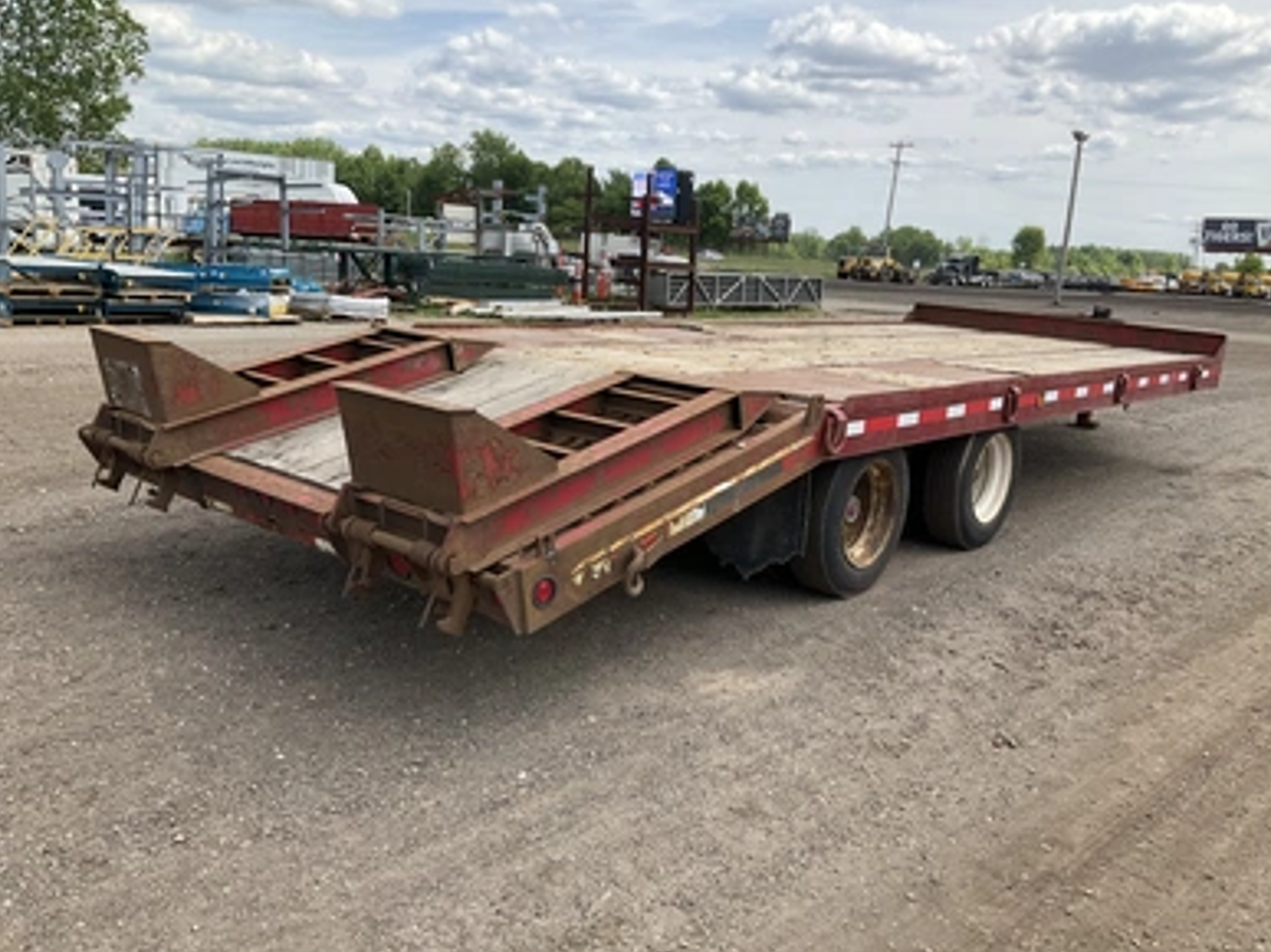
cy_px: 469
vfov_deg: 46.8
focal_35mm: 30
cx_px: 650
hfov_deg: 60.0
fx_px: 1101
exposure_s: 1/1098
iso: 25
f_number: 1.8
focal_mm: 3
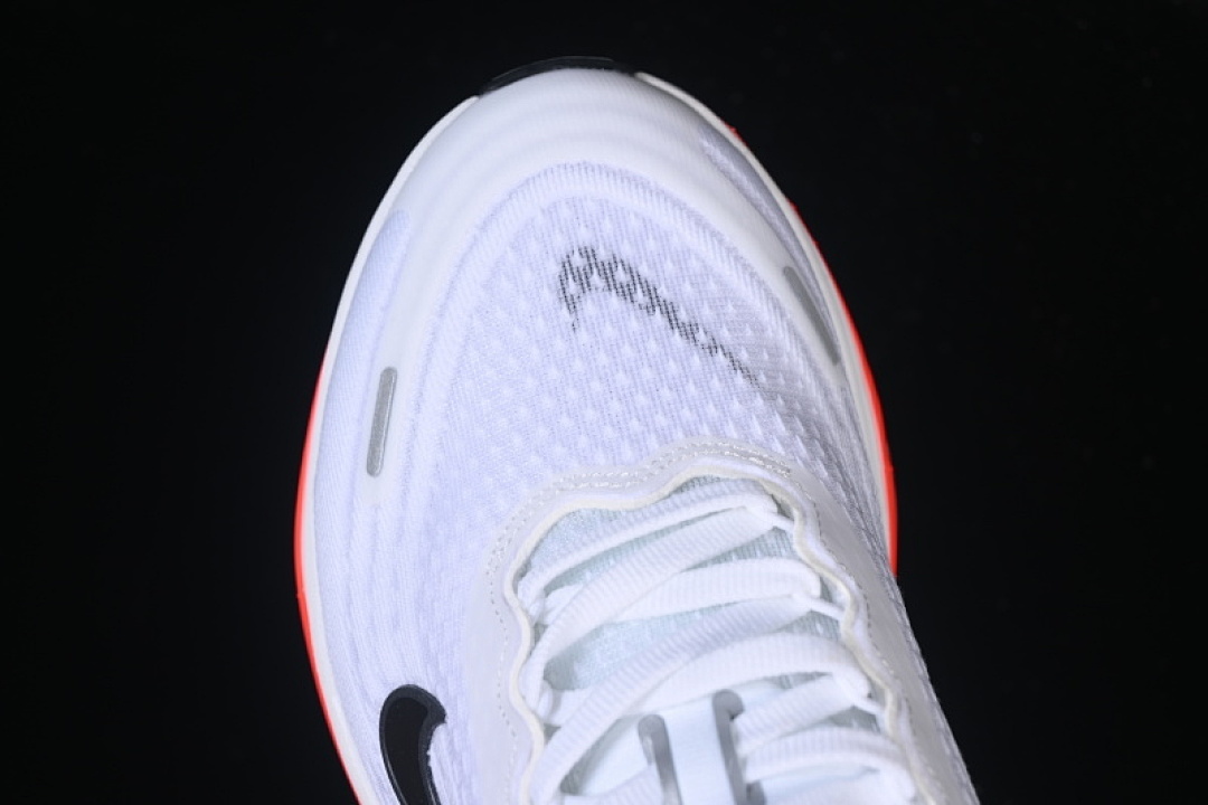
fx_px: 2516
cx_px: 604
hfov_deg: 27.0
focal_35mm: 75
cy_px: 402
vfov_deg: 18.2
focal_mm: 50
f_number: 7.1
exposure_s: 1/100
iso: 160
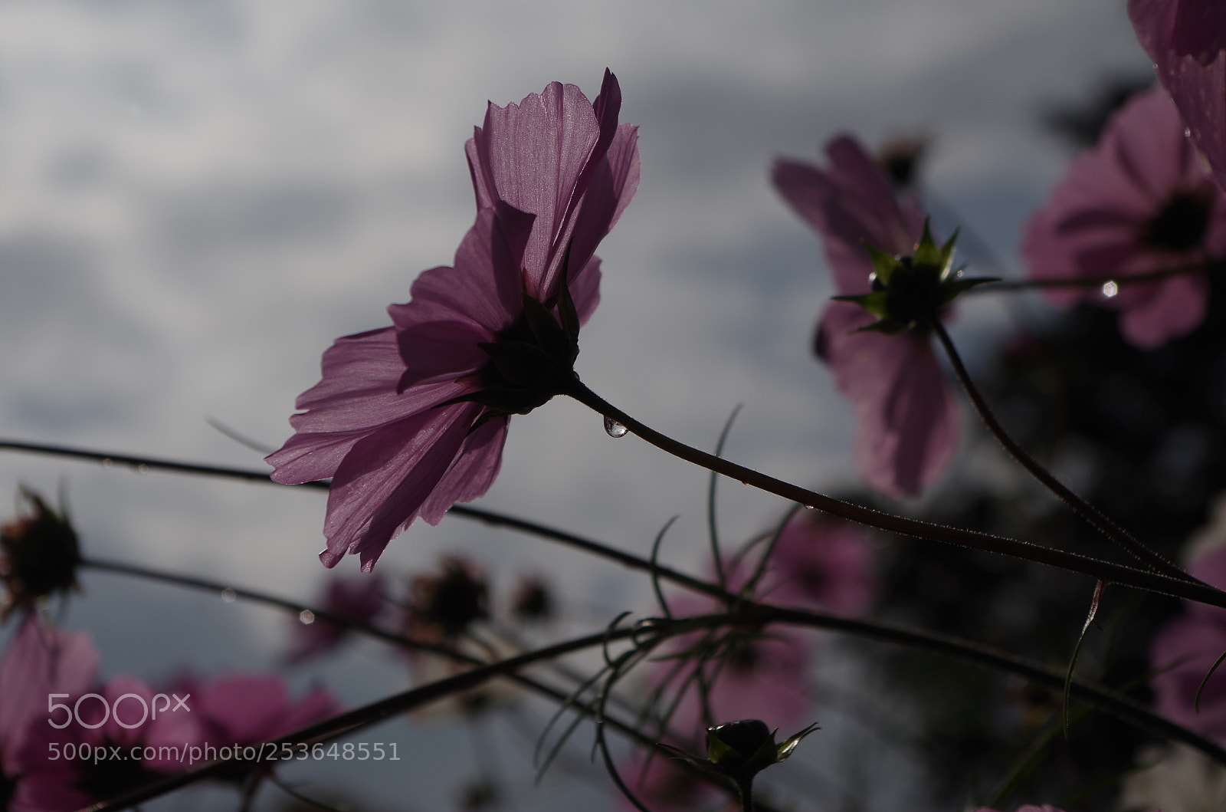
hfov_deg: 24.8
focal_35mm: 82
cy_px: 406
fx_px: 2786
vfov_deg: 16.6
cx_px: 613
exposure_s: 1/3200
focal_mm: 55
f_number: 8
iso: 100
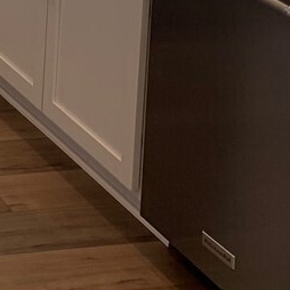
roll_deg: -1.2
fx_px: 1374
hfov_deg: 10.8
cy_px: -322
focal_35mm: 145
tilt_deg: -9.1
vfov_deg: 10.8
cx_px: -335
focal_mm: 4.25
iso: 25
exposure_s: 1/120
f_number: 1.8
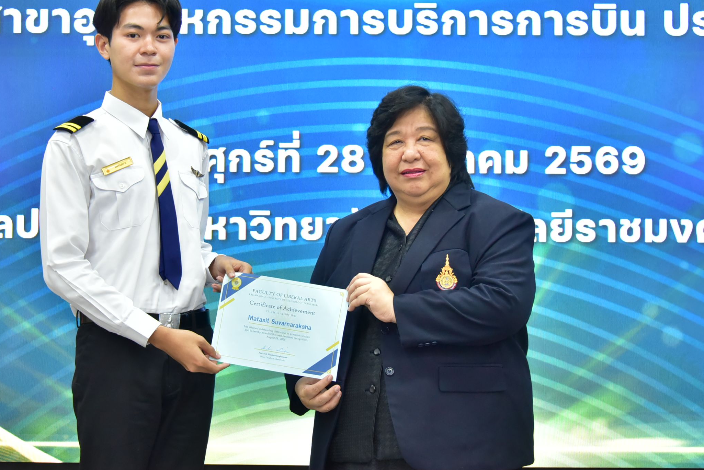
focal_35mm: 100
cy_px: 215
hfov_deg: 20.4
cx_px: 321
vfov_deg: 13.7
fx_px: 1956
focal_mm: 82
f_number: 5.6
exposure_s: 1/200
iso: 4000
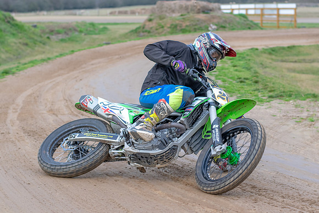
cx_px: 172
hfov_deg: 21.5
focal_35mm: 95
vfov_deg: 14.5
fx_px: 838
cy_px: 127
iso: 400
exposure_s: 1/500
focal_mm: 50
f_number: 2.8
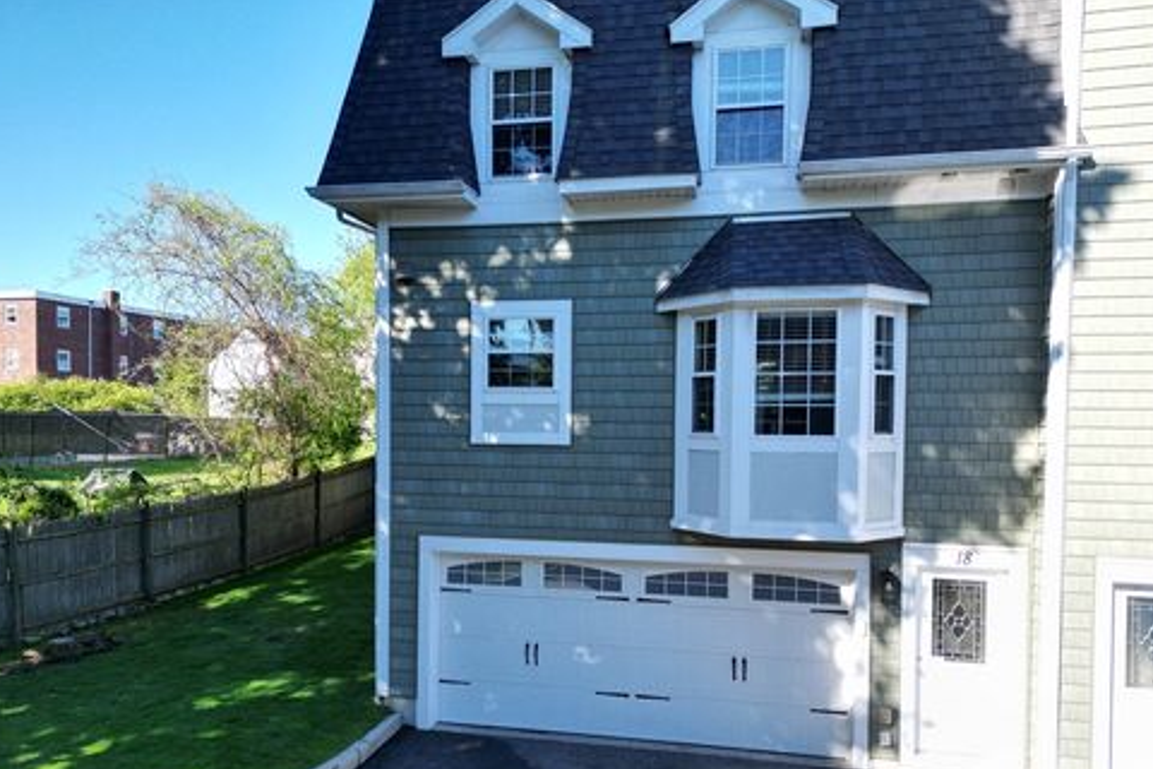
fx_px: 833
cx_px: 562
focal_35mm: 26
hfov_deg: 69.4
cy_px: 441
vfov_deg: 49.4
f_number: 1.7
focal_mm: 6.72
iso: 100
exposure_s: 1/800
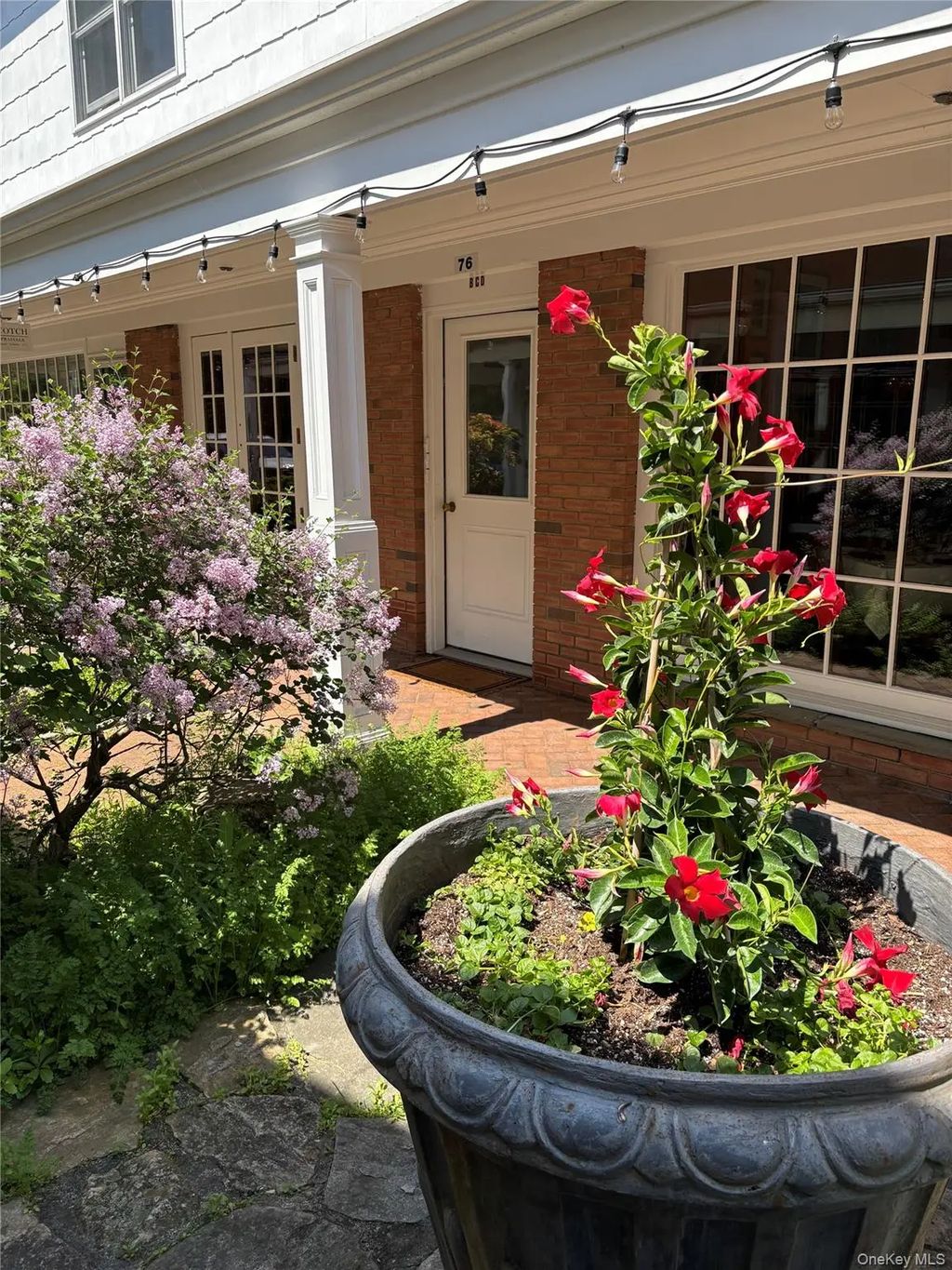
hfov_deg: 53.1
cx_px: 476
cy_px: 635
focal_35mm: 26
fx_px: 953
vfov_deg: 67.3
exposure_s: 1/1068
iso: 50
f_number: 1.6
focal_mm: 5.96
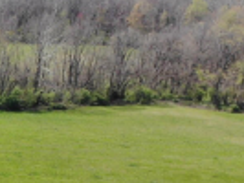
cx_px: -293
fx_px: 847
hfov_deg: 13.3
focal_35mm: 120
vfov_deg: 11.5
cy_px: 324
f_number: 2.8
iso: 100
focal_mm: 4.5
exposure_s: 1/564
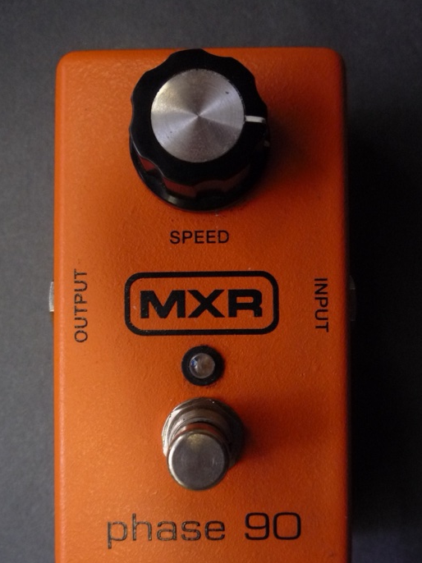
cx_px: 217
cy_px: 322
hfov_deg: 40.7
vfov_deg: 52.5
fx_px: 569
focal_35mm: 35
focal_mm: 5.2
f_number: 3.3
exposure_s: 1/30
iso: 320
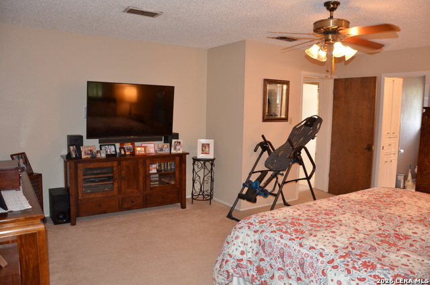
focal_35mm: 27
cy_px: 142
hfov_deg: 67.5
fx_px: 322
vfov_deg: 47.7
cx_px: 215
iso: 800
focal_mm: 18
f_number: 3.5
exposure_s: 1/60
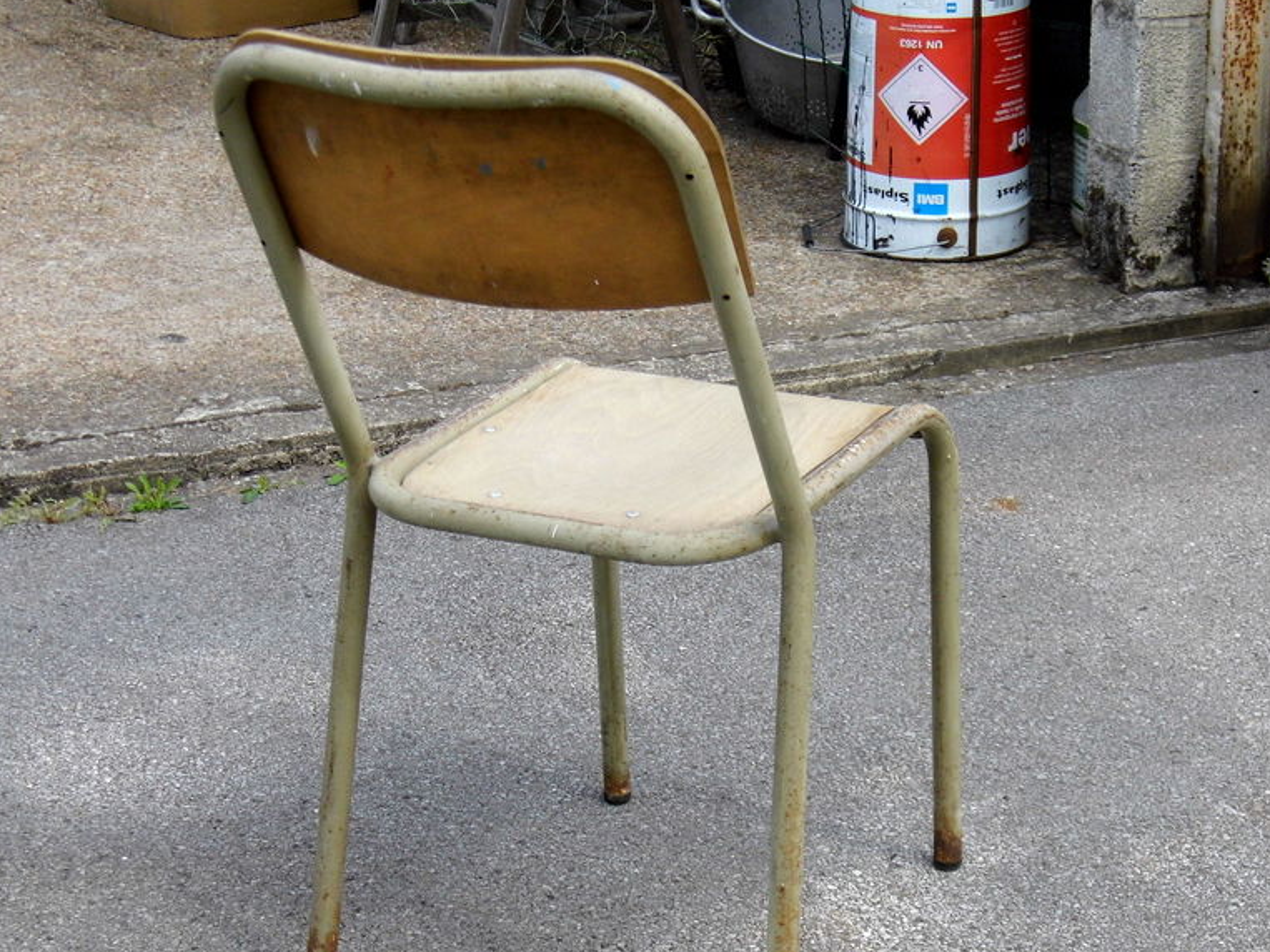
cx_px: 659
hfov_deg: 25.7
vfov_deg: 19.4
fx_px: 2788
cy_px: 576
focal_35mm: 76
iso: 100
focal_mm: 10.4
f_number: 3.9
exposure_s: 1/558
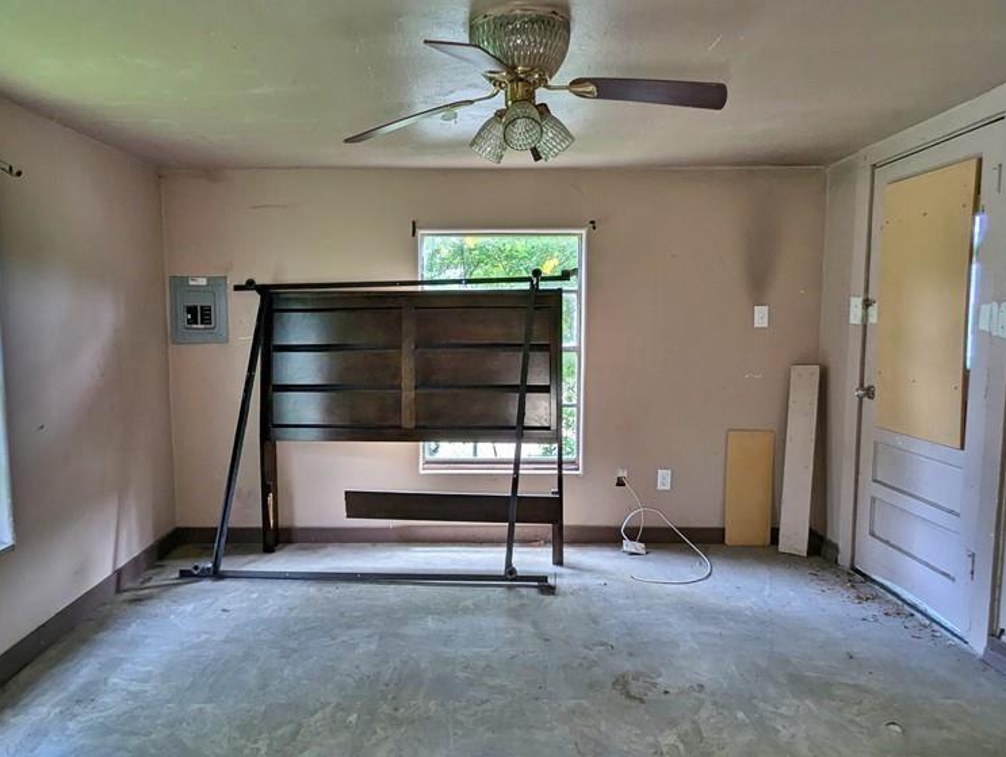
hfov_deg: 76.2
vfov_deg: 61.2
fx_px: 640
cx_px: 471
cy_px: 368
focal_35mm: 22
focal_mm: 2.35
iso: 43
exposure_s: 1/49.8
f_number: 2.2
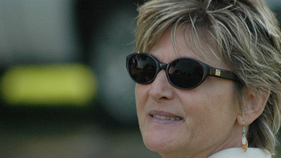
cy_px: 116
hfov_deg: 2.9
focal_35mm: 748
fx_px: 5571
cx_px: 198
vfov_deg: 1.6
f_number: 5.6
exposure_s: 1/500
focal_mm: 300
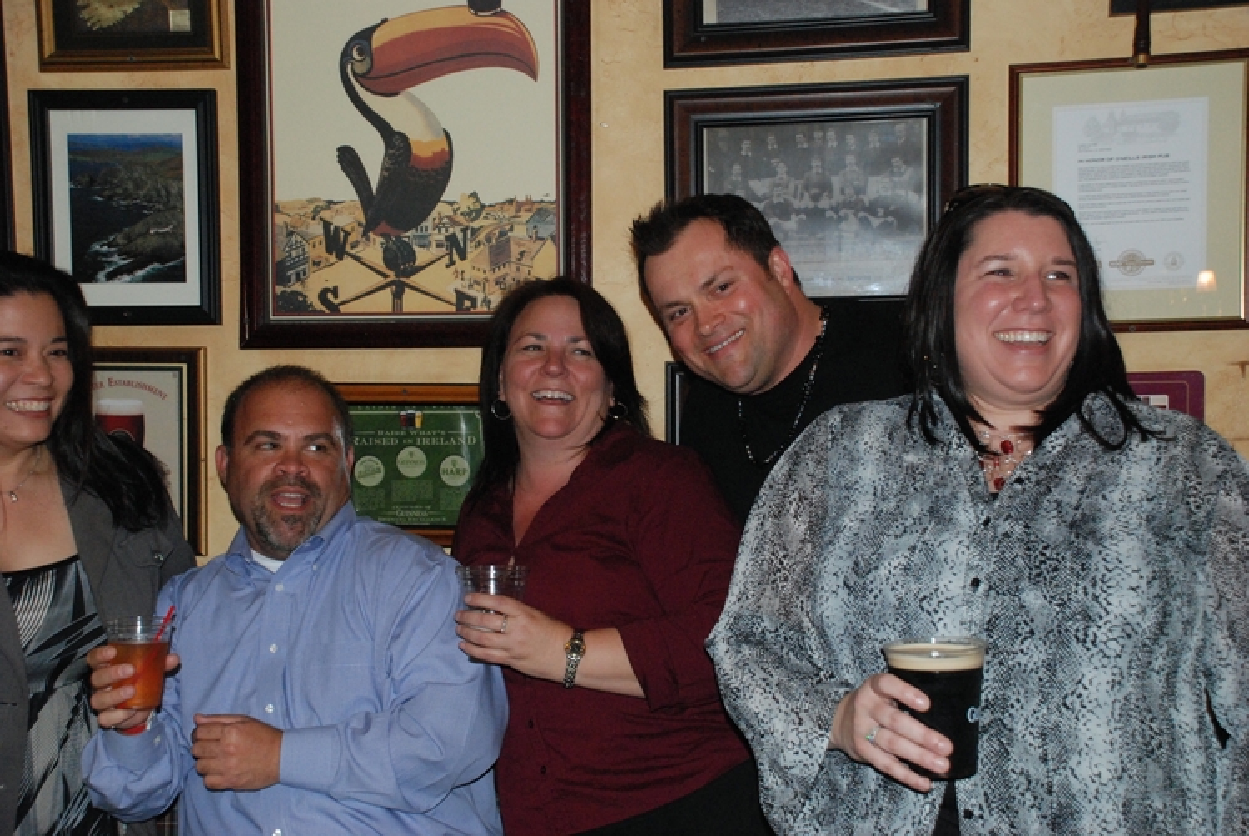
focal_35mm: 48
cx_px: 624
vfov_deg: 28.1
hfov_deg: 41.1
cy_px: 418
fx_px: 1667
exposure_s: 1/60
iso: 1600
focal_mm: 32
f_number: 5.6
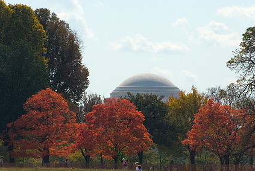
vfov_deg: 3.4
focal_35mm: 411
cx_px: 145
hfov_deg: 5.0
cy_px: 101
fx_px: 2914
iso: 100
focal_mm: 200
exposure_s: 1/500
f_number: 7.1
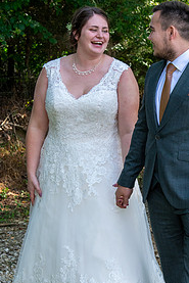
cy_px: 193
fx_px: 1054
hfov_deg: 10.2
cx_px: 128
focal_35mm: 134
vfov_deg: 15.3
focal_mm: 55
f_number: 8
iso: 400
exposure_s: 1/250
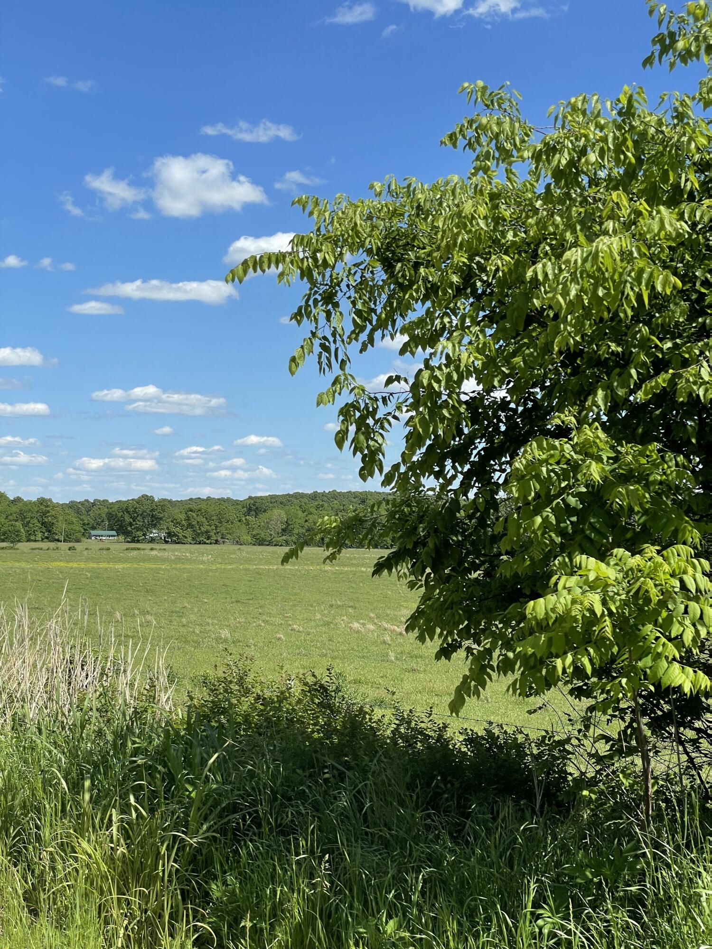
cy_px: 474
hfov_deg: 28.0
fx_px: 1426
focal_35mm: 52
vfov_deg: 36.8
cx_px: 356
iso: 25
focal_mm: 6
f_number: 2
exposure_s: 1/1845
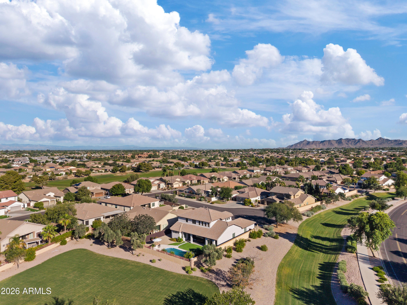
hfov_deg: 71.6
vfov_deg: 56.8
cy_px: 152
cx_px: 204
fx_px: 282
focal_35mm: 24
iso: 130
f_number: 1.8
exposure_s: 1/3000
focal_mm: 8.67
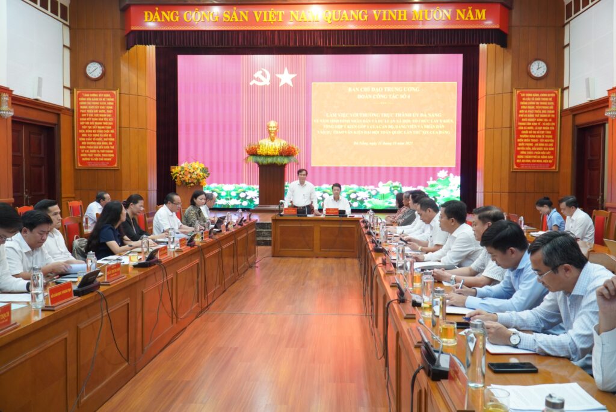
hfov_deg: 61.9
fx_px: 514
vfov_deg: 43.7
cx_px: 308
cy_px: 206
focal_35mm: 30
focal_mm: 20
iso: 1250
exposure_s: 1/50
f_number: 4.5
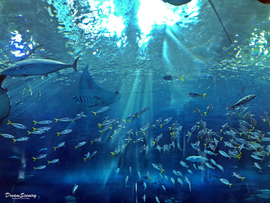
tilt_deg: +19.1
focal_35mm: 28
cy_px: 102
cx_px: 135
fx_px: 218
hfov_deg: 63.4
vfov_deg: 49.7
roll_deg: -0.2
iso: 32
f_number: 1.8
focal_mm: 3.99
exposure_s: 1/30
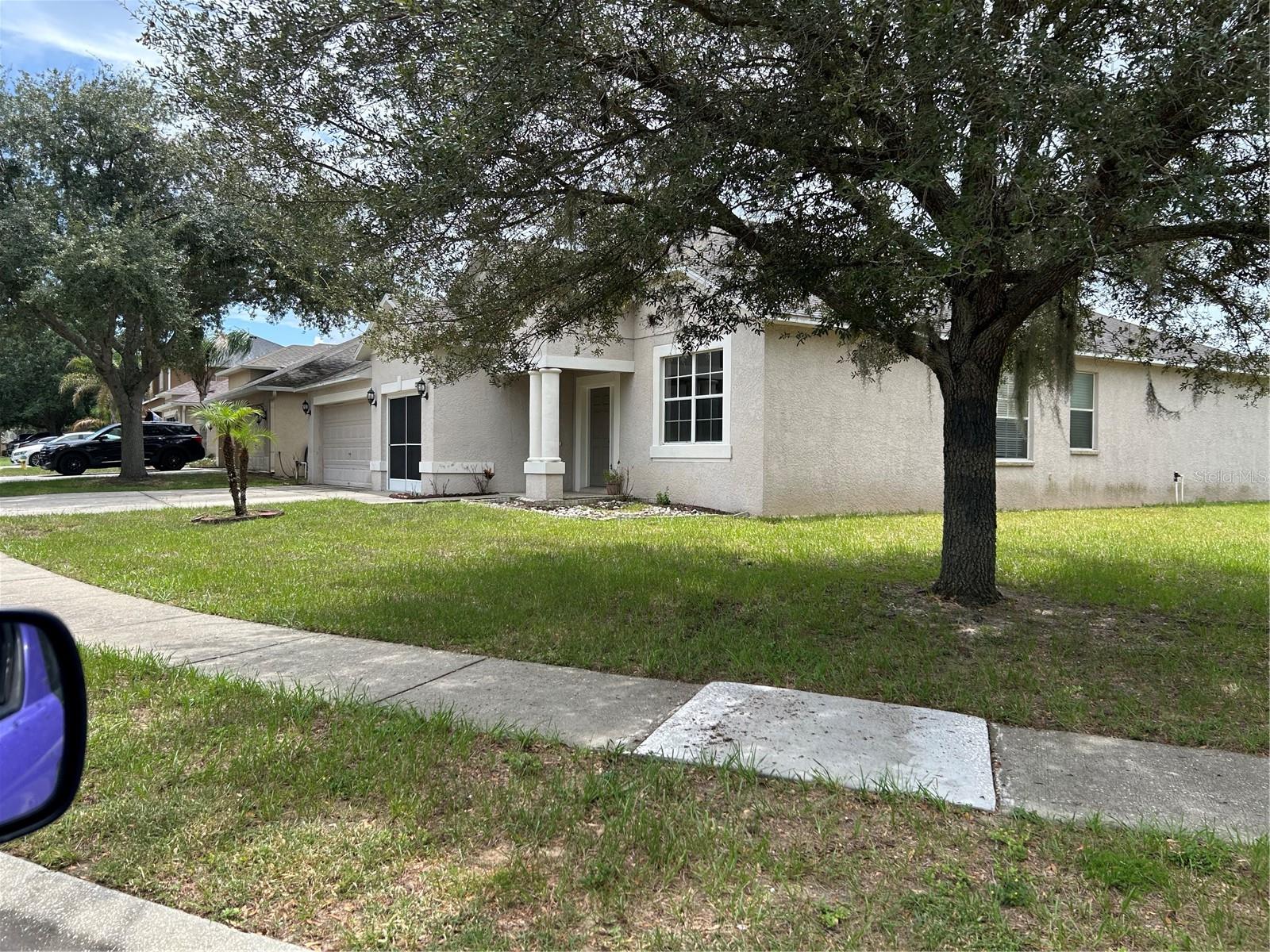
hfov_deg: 67.3
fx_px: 954
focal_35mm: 26
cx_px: 635
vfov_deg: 53.1
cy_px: 476
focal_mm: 5.7
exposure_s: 1/1621
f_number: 1.5
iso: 50
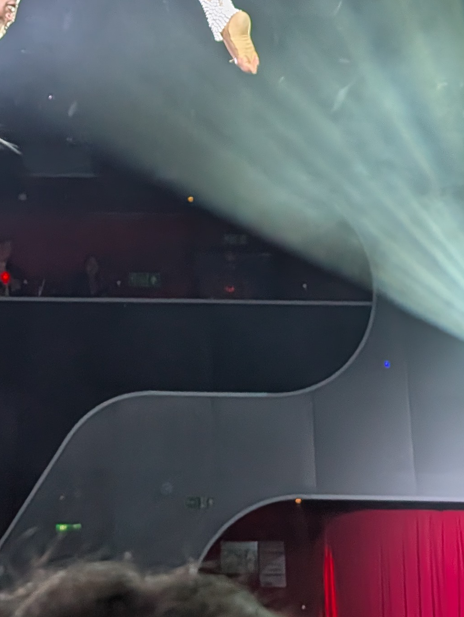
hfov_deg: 20.4
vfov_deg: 24.3
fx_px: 1284
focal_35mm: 72
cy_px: -135
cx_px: 140
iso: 278
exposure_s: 1/155
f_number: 1.68
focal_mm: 6.9
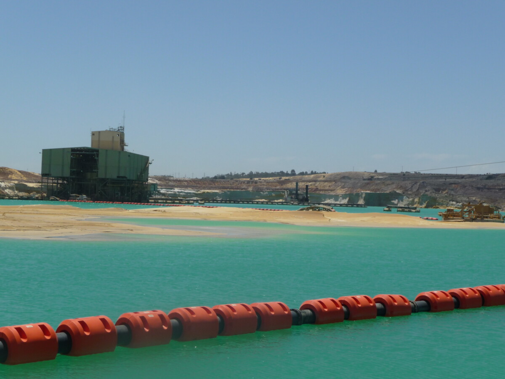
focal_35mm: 62
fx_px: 904
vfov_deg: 23.7
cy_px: 190
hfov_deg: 31.2
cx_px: 252
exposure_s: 1/320
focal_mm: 10.5
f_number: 10
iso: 100
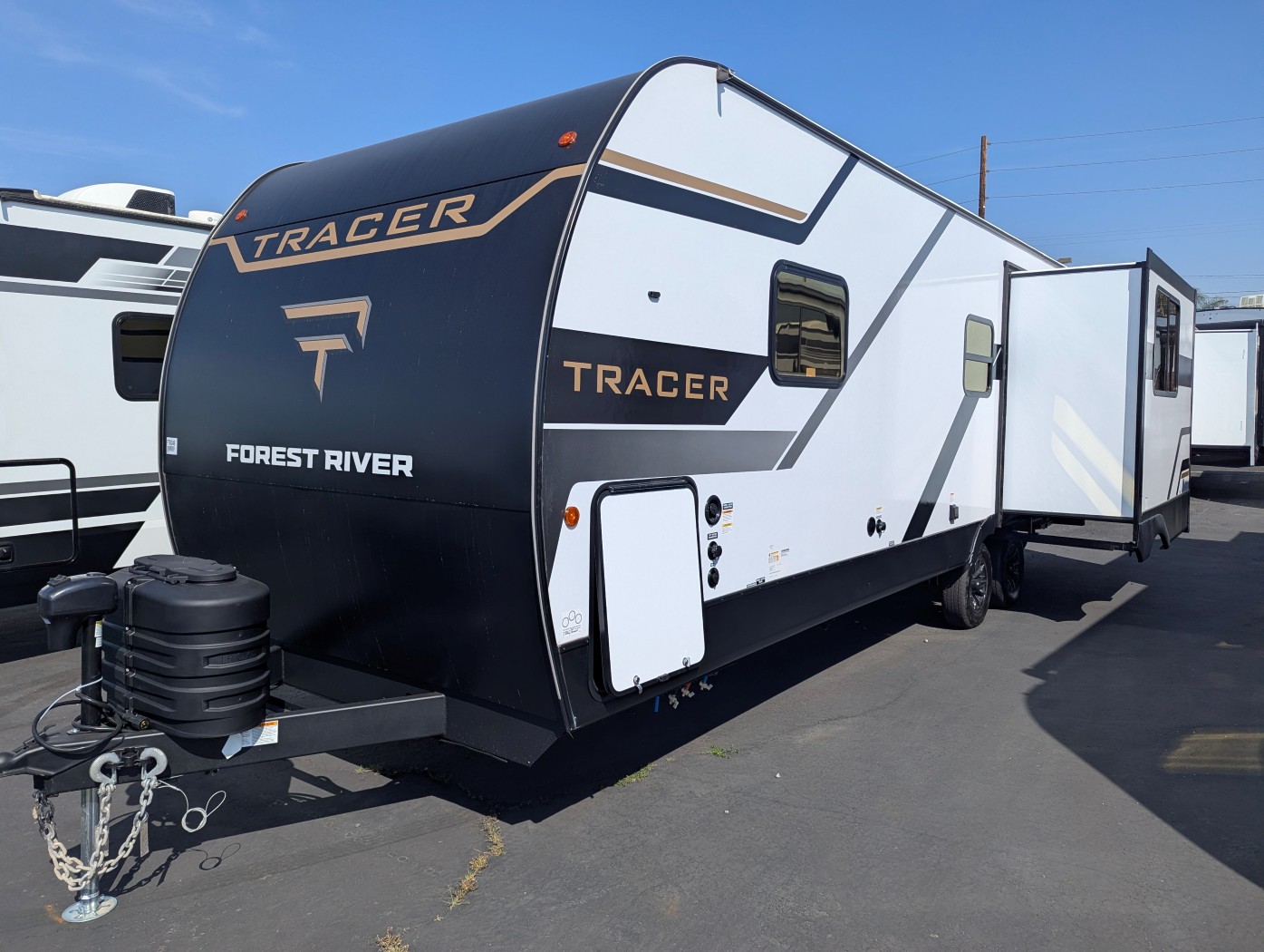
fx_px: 877
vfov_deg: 56.9
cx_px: 632
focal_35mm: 24
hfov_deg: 71.5
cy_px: 476
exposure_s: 1/3236
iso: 50
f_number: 1.85
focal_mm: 6.81
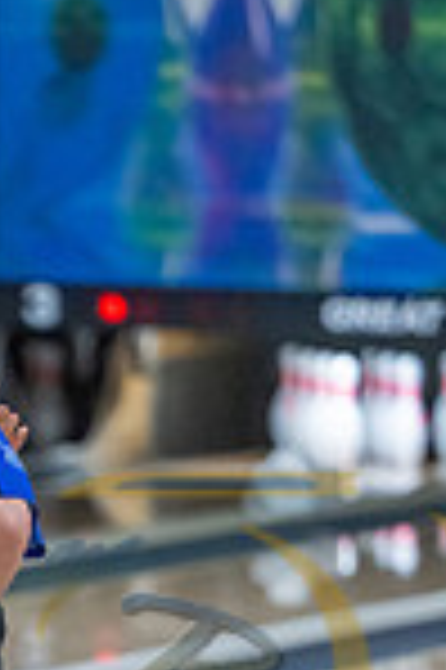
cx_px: 149
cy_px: 760
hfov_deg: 3.0
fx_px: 8456
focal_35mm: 454
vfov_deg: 4.5
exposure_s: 1/1000
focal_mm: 150
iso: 4000
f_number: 2.8
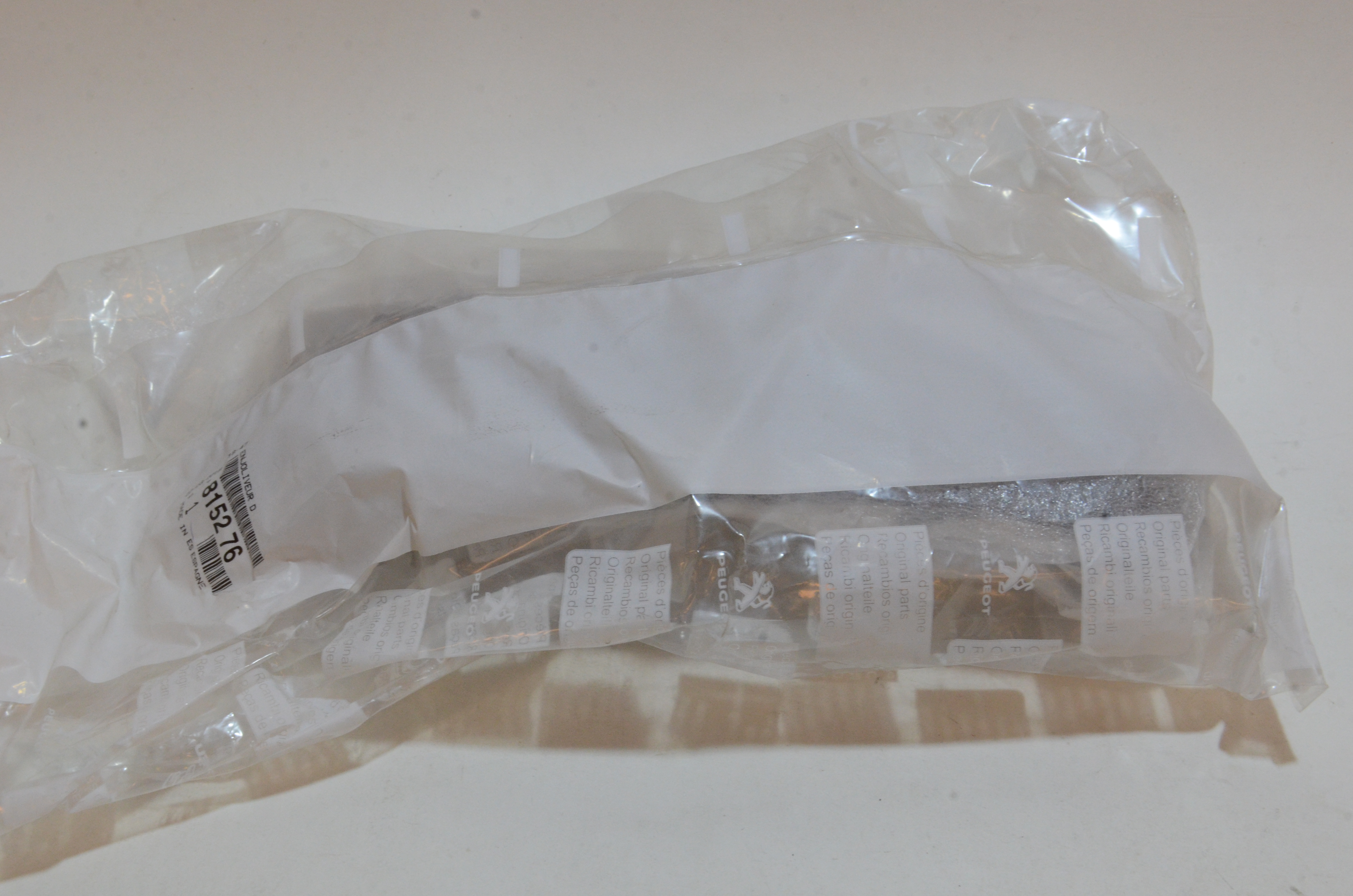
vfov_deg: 20.1
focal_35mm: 68
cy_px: 448
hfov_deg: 29.9
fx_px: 2532
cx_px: 676
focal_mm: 45
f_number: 20
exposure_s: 1/50
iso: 1600
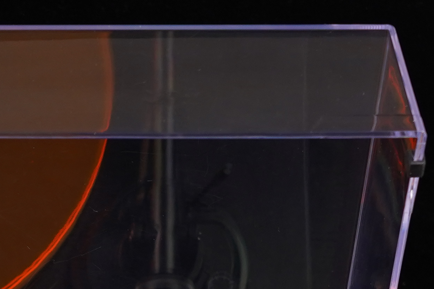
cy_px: 664
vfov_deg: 5.4
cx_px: -162
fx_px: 2977
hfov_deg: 8.2
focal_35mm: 247
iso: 800
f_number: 5.6
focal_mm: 51
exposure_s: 1/125
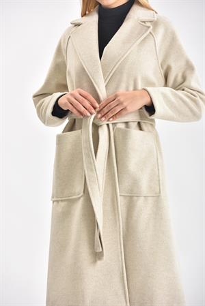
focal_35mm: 170
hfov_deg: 8.1
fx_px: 1450
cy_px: 153
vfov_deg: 12.1
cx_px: 102
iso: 100
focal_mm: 170
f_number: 6.3
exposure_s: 1/160
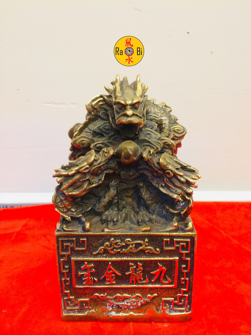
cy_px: 168
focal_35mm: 29
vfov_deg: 61.7
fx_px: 280
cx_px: 126
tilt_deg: -19.4
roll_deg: -0.6
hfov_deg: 48.2
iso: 64
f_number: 2.2
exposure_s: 1/33
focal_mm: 4.15
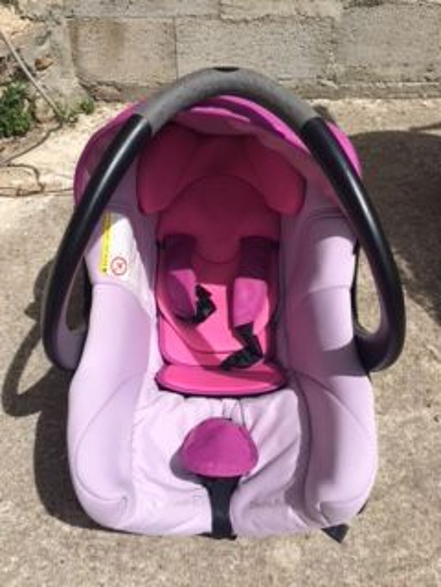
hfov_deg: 48.2
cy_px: 294
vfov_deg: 61.7
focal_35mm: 29
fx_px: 493
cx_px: 220
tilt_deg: -45.6
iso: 32
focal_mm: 4.15
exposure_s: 1/3425
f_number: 2.2
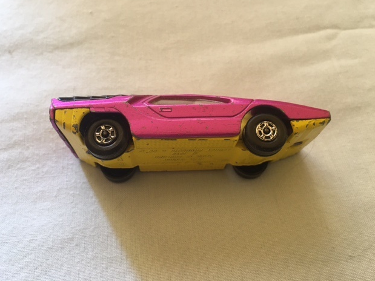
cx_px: 184
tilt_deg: -61.4
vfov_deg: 46.8
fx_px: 325
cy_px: 136
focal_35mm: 30
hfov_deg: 60.0
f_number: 2.2
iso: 125
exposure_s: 1/33
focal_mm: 4.15
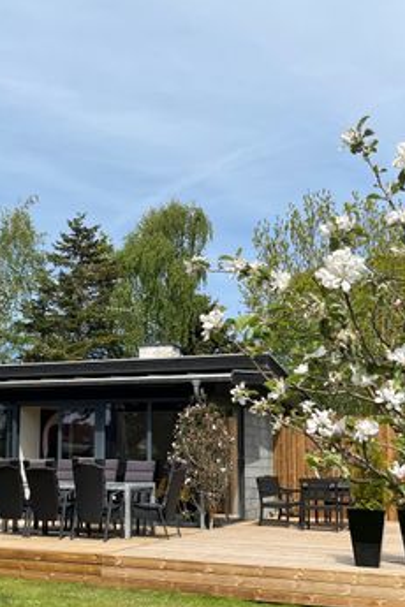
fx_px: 793
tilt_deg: +7.1
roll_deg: -0.7
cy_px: 359
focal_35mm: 47
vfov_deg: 41.8
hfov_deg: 28.1
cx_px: 90
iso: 50
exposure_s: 1/3876
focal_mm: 5.1
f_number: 1.6
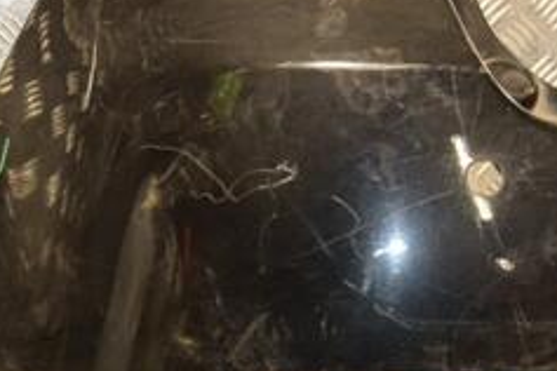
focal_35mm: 129
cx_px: 244
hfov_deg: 15.9
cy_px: 228
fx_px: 1996
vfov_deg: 10.6
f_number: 5
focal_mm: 34
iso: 800
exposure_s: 1/125
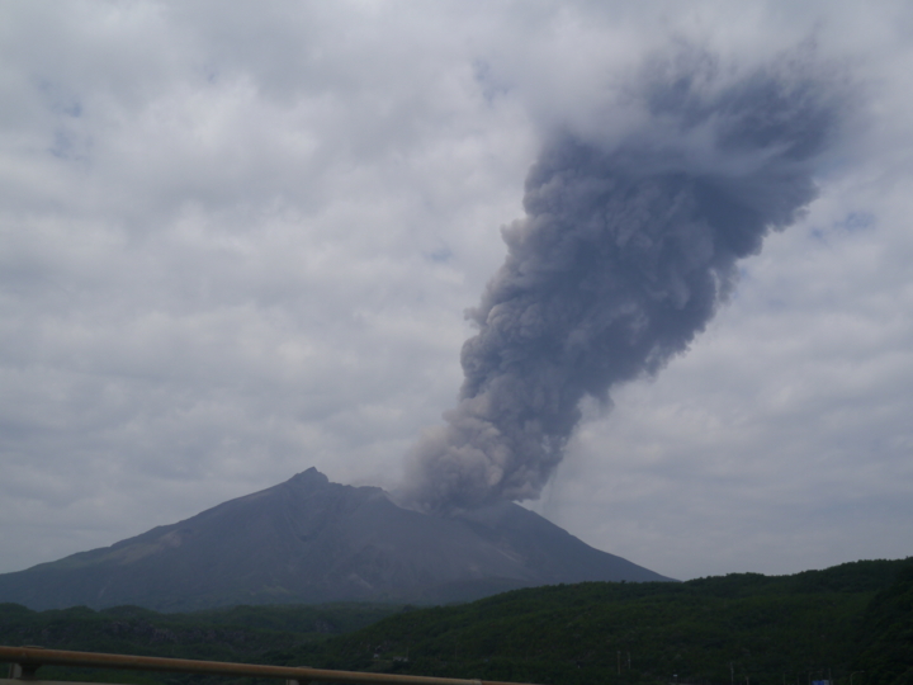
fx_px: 1055
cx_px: 456
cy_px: 342
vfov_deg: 36.0
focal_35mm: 40
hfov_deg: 46.8
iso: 160
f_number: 4
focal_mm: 20
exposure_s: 1/3200
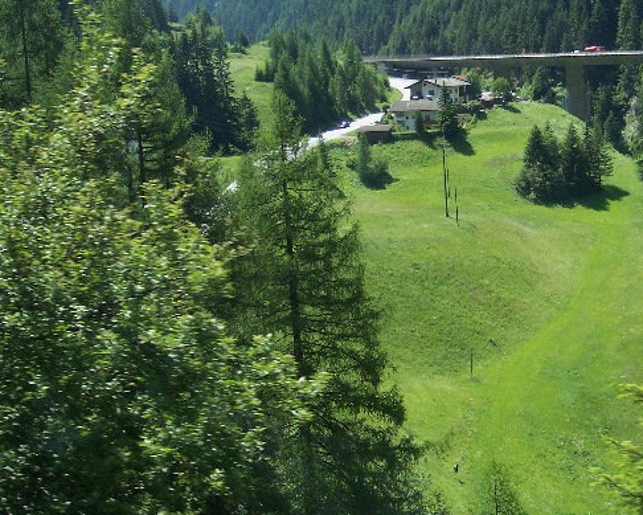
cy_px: 181
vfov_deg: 24.9
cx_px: 493
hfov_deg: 30.4
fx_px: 1161
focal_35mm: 61
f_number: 2.8
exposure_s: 1/500
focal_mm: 8
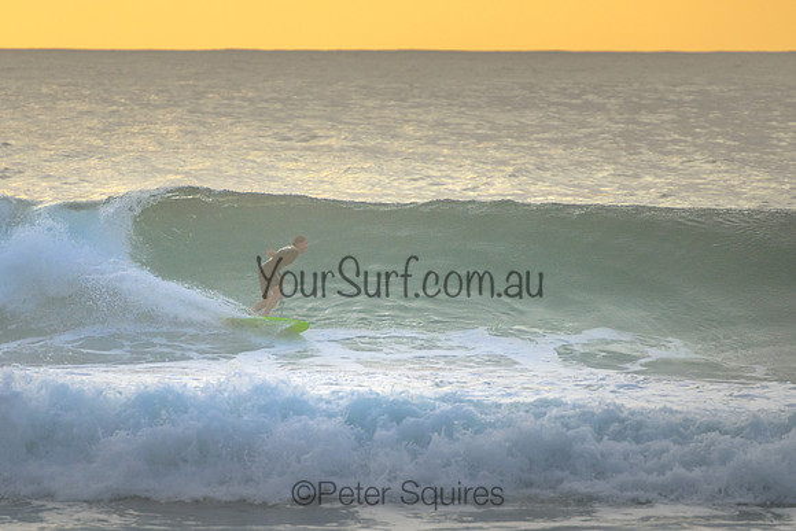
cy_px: 276
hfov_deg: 3.7
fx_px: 12159
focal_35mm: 550
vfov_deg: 2.5
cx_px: 305
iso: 720
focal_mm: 400
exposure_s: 1/2000
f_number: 5.6
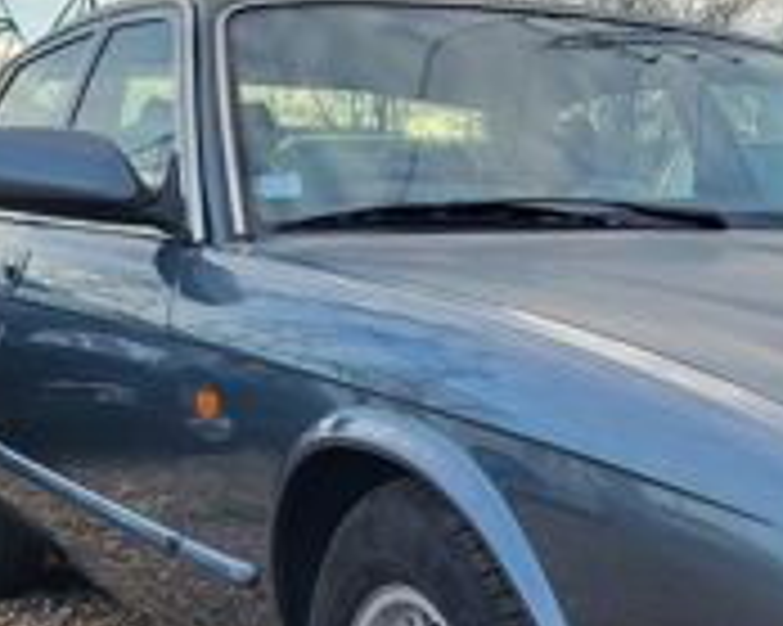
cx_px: 842
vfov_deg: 21.3
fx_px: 1621
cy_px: 581
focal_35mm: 70
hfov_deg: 25.4
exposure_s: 1/267
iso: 40
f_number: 1.8
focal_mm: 5.4
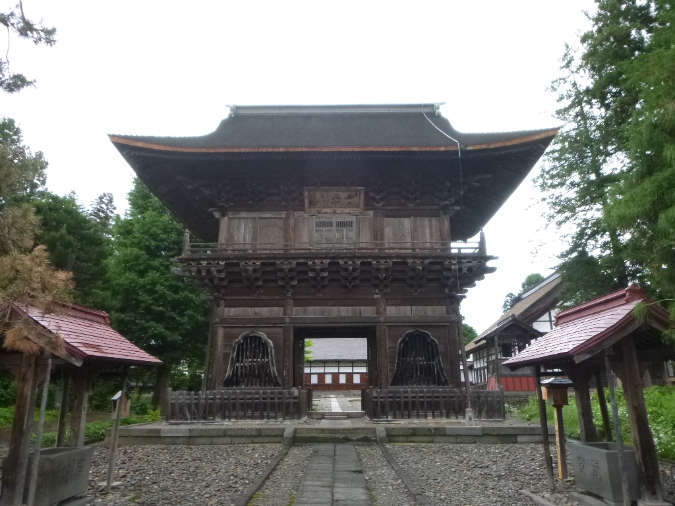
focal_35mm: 25
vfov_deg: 54.9
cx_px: 338
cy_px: 253
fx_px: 487
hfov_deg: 69.4
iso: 250
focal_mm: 4.5
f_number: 3.9
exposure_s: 1/60
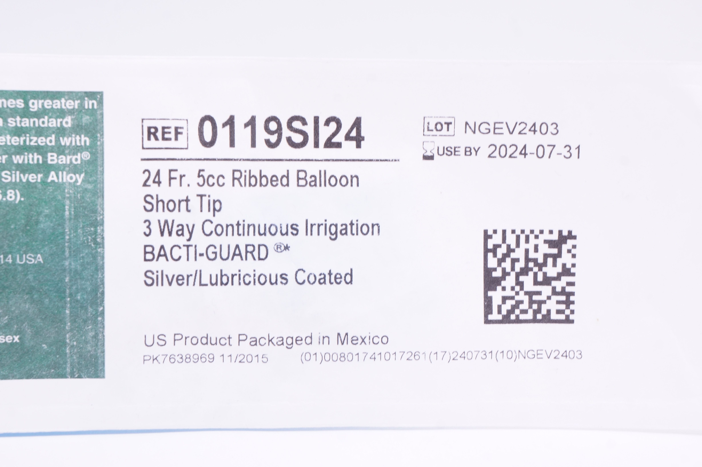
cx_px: 351
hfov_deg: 25.1
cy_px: 234
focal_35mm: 81
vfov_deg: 16.8
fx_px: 1578
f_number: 11
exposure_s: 1/15
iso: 400
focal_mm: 54
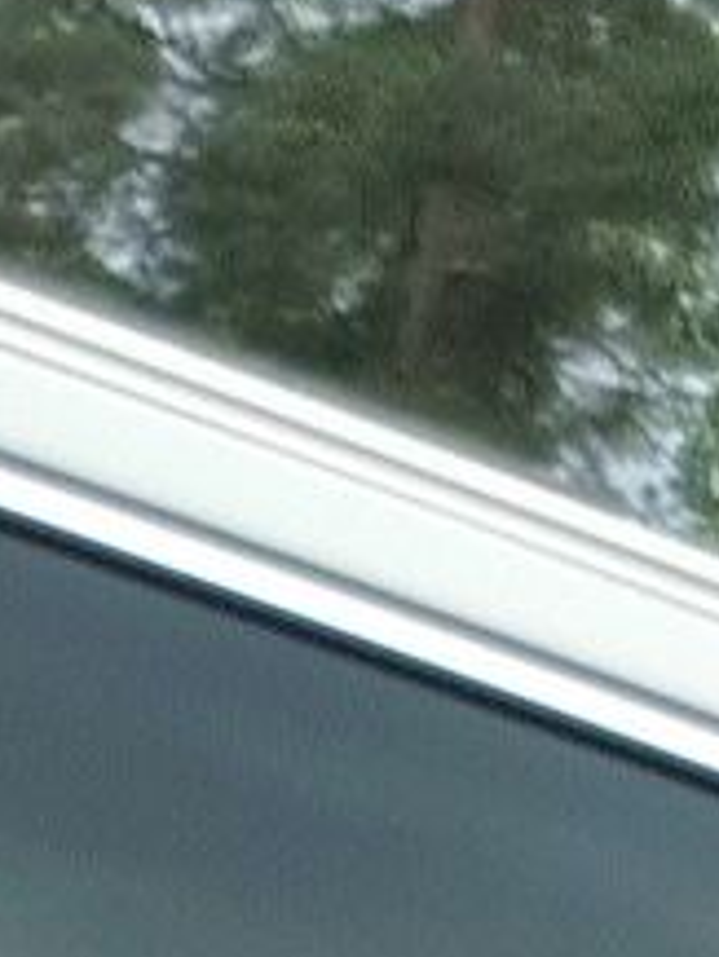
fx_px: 5091
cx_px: 137
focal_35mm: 184
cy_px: 1486
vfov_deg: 10.3
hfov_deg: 8.1
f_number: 1.7
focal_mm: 2.95
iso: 40
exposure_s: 1/816
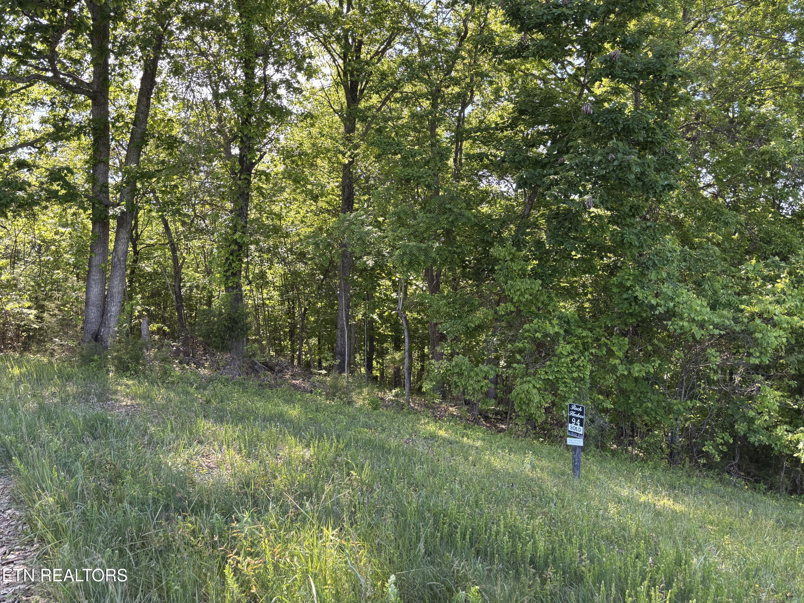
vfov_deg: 53.1
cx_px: 402
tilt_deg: -0.4
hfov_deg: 67.3
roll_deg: +0.4
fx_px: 604
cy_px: 302
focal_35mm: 26
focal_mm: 5.96
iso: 50
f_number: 1.6
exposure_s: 1/220
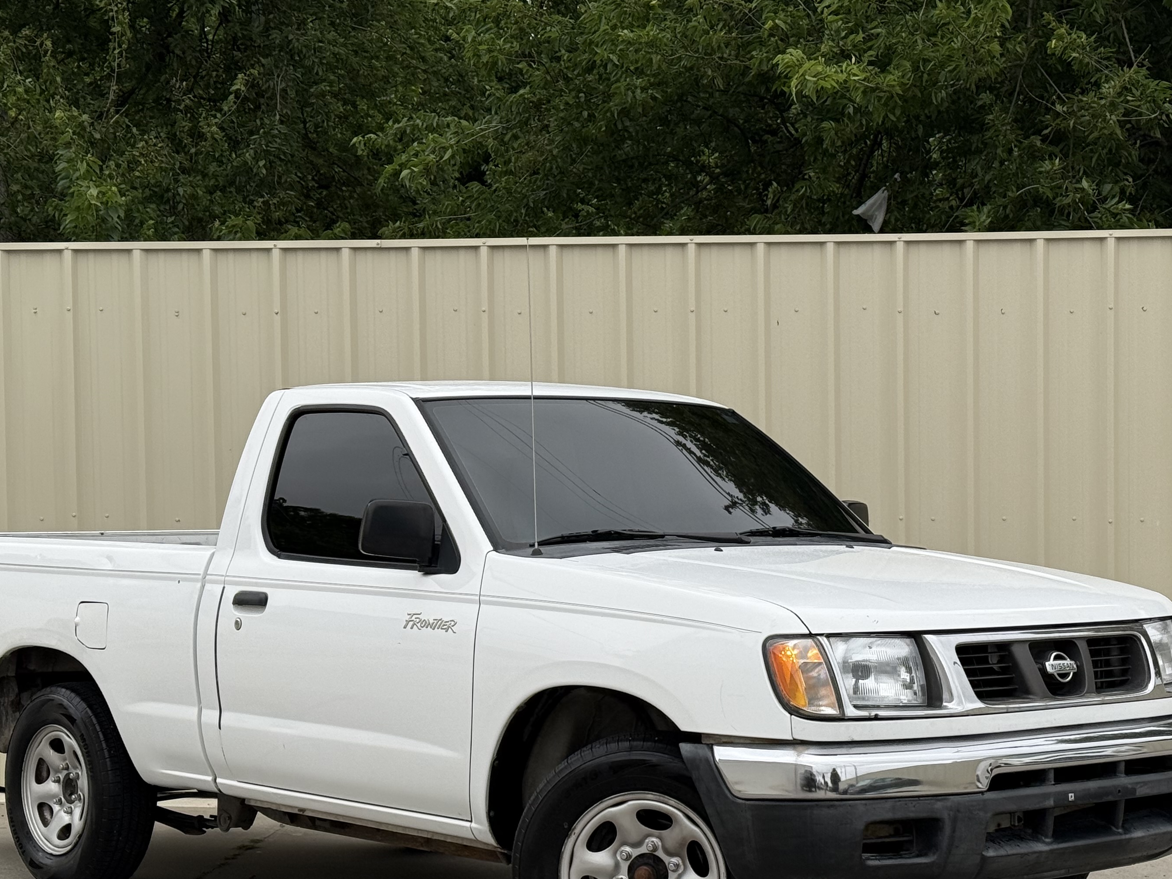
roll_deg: -0.6
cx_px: 626
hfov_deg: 27.0
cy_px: 574
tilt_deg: -1.6
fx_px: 2438
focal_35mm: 72
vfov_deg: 20.4
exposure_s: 1/687
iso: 64
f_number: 1.78
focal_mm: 6.76
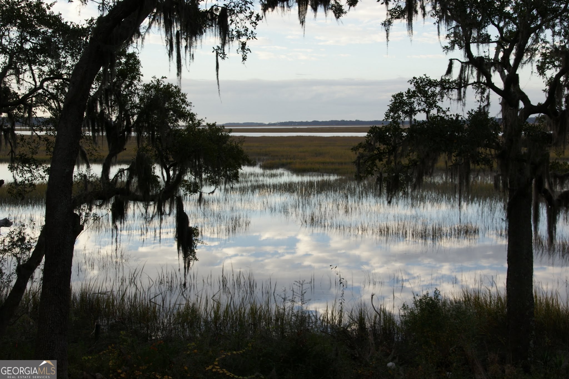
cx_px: 284
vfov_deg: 22.6
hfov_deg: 33.4
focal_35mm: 60
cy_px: 190
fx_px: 948
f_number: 6.3
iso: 100
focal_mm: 40
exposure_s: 1/100
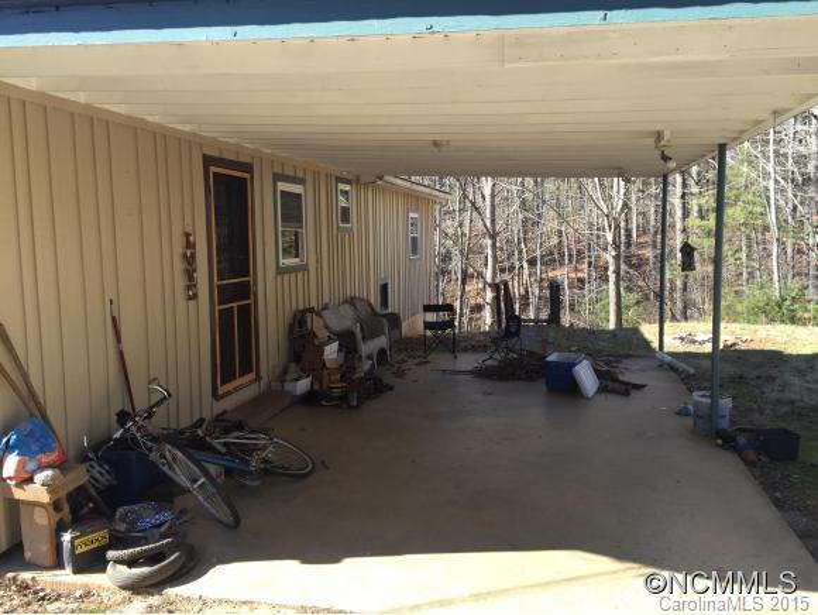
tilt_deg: -6.7
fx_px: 686
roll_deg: +0.9
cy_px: 308
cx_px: 409
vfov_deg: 48.3
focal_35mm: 29
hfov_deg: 61.6
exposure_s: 1/363
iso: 32
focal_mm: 4.15
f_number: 2.2
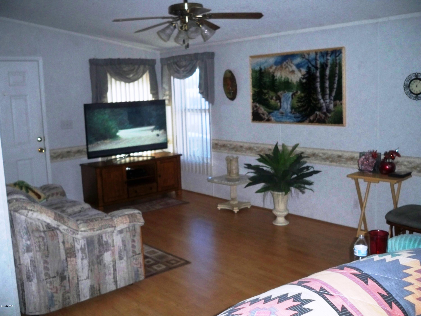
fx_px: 426
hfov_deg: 52.6
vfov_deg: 40.7
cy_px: 158
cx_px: 210
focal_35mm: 35
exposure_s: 1/60
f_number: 3.1
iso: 400
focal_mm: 6.3
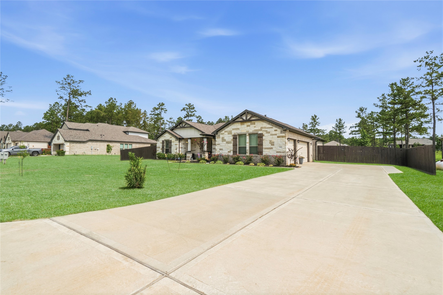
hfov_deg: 95.0
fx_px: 203
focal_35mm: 16
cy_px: 148
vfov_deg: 72.1
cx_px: 222
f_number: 10
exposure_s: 1/200
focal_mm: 11
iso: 800
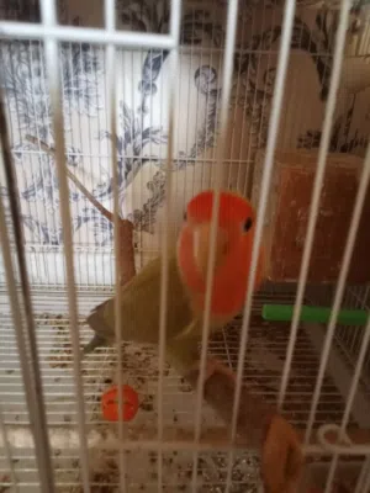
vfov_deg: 65.3
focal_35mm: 27
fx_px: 385
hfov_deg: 51.4
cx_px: 185
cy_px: 246
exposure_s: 1/25
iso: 2604
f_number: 2
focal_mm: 2.79
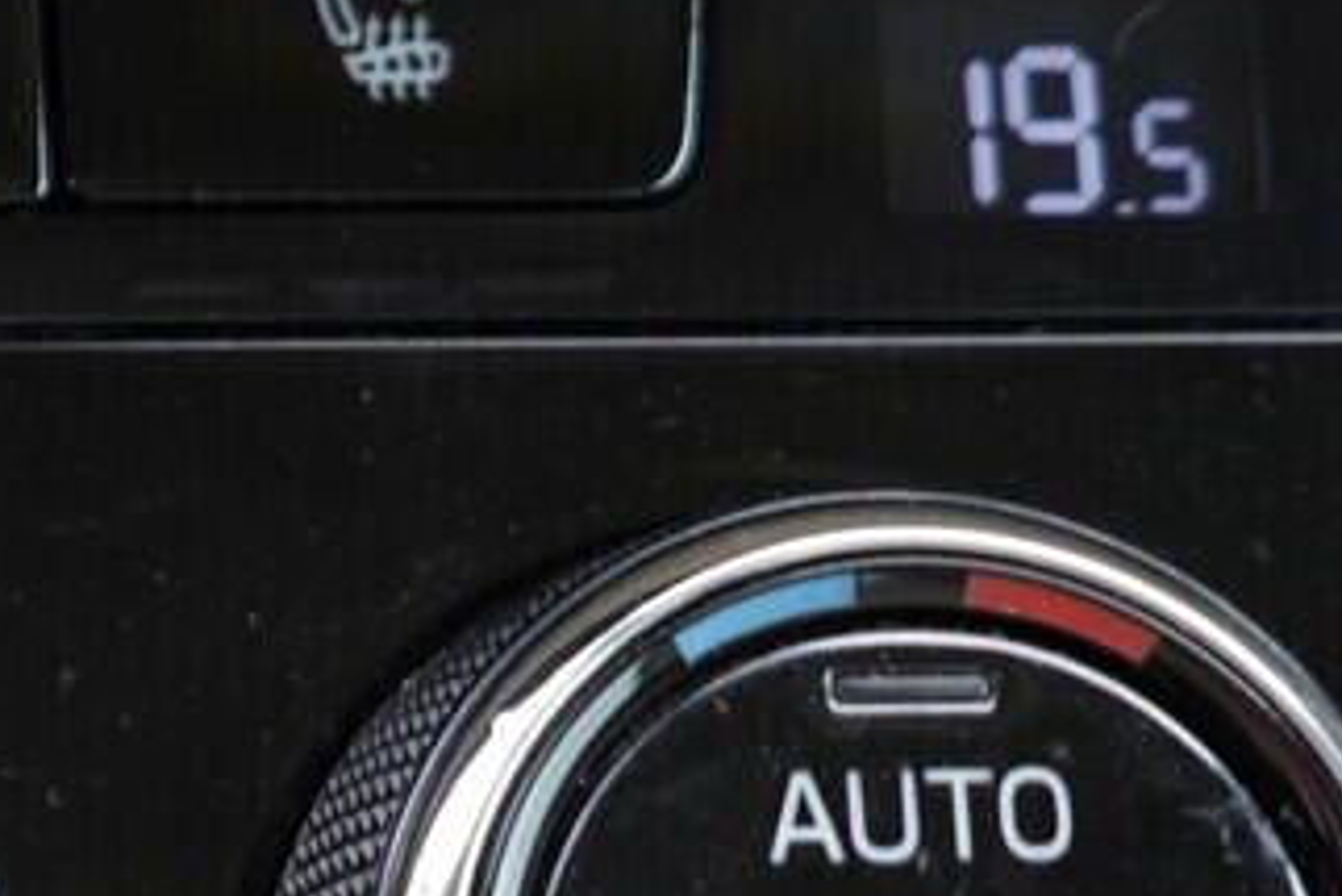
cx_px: -1325
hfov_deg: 11.5
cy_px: 1246
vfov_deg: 8.4
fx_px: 6004
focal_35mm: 161
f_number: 2.8
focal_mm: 24
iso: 640
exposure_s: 1/40
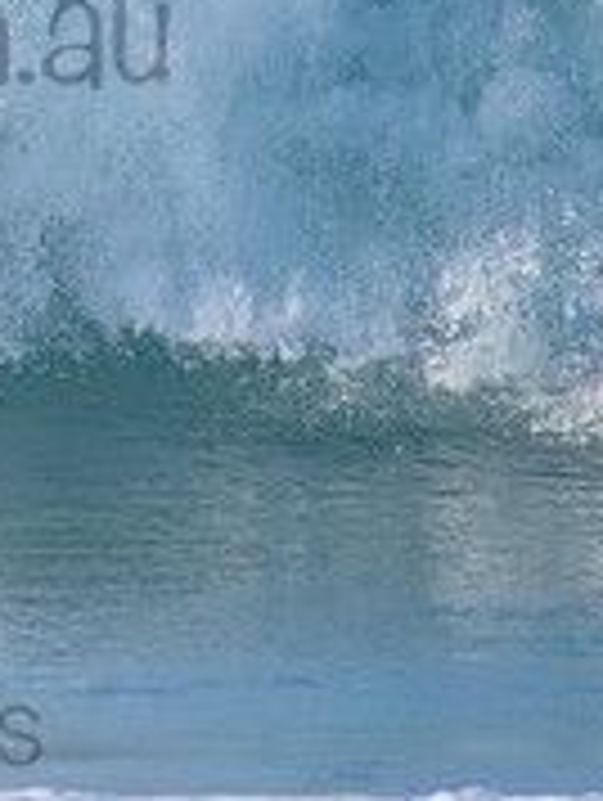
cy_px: -20
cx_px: -306
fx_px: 36286
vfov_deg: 1.3
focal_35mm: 1566
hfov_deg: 1.0
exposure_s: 1/2000
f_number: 5.6
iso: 360
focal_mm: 500
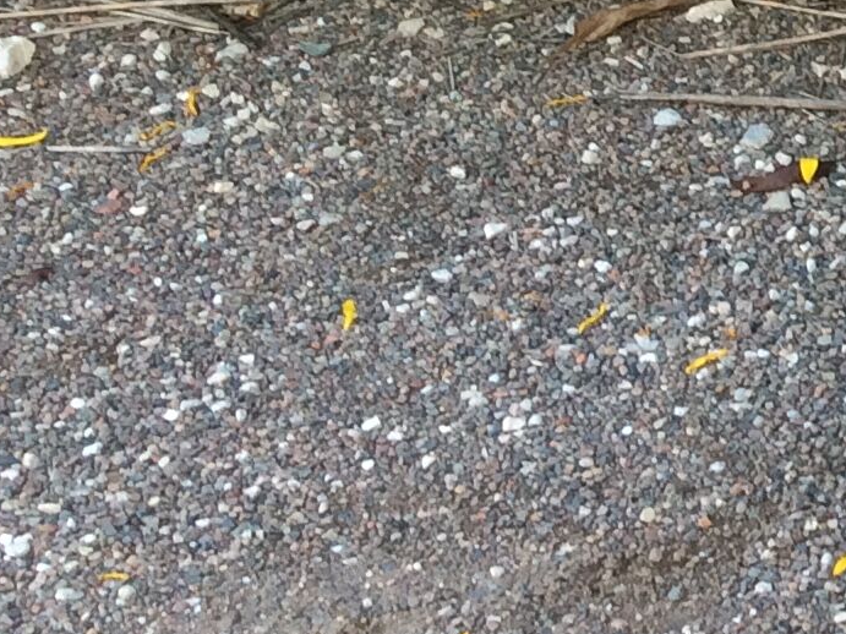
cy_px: 26
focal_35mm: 137
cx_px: 1964
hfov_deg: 11.9
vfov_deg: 10.7
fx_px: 3348
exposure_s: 1/104
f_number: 2.2
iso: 32
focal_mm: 4.15
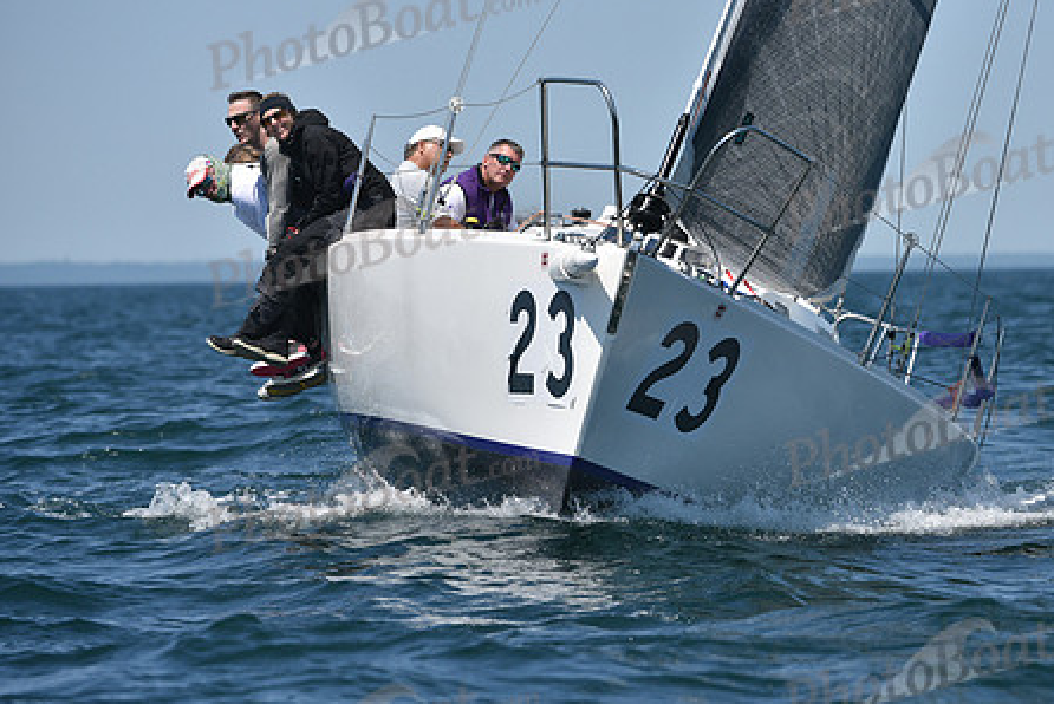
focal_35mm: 403
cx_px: 664
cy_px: 337
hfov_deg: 5.1
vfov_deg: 3.4
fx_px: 11806
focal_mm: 310
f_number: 7.1
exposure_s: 1/1600
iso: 320
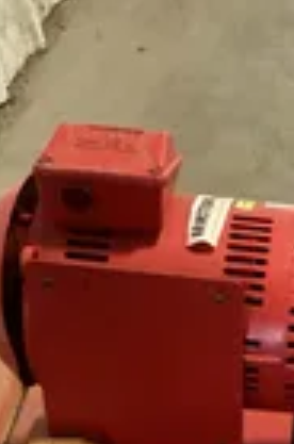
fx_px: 1145
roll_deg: +5.9
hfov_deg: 14.0
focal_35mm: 93
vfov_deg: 21.1
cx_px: 393
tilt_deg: -42.8
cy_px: 457
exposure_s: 1/40
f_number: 2.4
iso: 400
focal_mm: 3.3
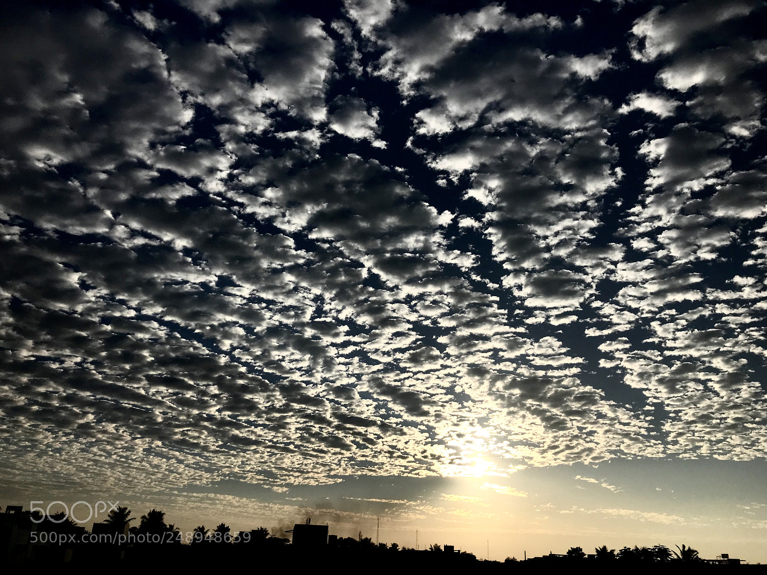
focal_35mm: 28
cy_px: 288
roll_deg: -2.6
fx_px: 620
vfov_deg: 49.7
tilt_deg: +25.5
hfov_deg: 63.4
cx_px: 384
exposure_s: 1/16129
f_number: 1.8
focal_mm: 3.99
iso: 25
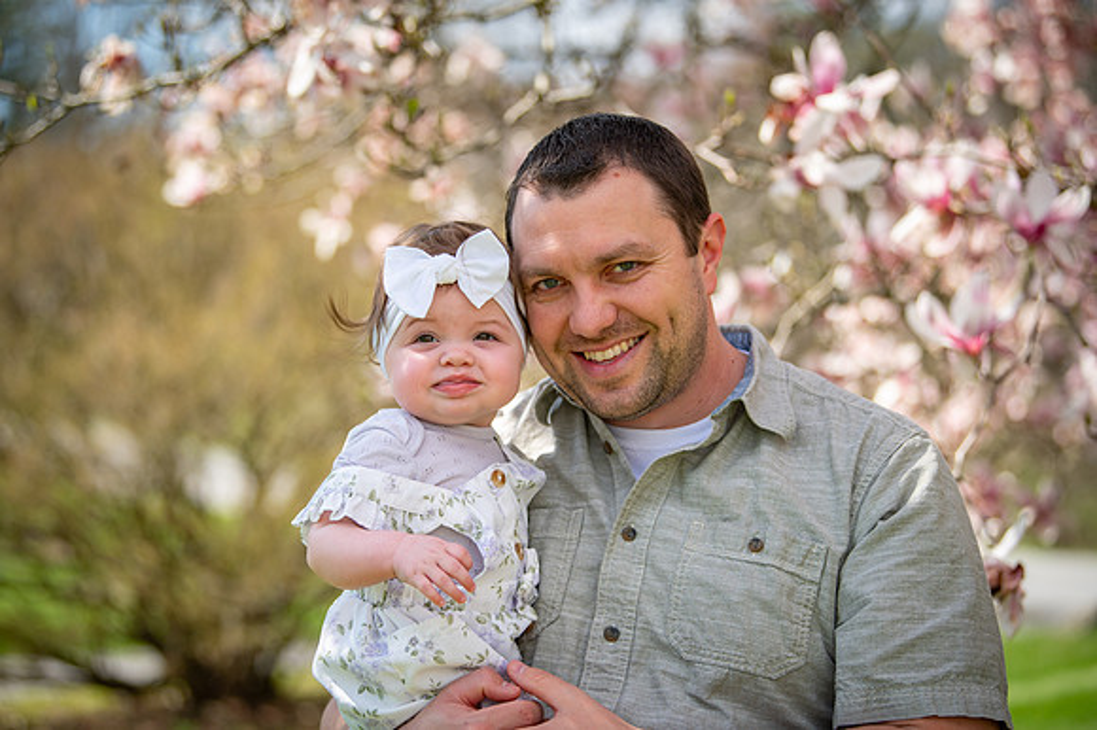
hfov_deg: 27.0
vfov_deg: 18.2
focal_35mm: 75
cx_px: 548
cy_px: 365
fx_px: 2284
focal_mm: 75
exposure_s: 1/2500
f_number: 2.8
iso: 320
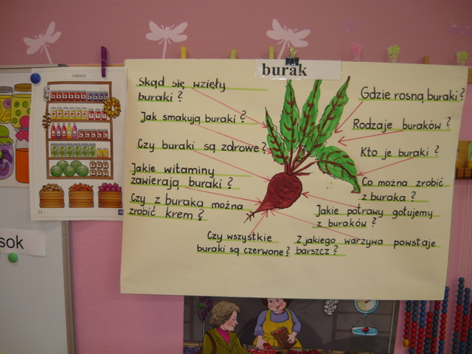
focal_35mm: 33
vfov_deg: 42.9
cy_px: 177
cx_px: 236
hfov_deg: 55.4
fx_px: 450
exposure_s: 1/30
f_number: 2.8
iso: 100
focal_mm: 5.5
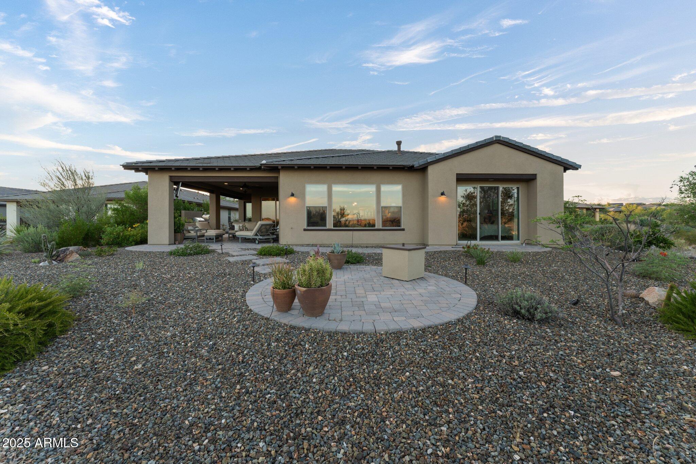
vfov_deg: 81.2
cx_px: 348
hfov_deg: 104.3
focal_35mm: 14
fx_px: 271
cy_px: 232
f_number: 8
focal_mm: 14
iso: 400
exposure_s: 1/40
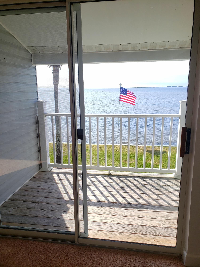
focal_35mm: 26
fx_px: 200
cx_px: 100
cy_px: 134
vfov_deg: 67.3
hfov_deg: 53.1
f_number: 2.4
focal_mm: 4.3
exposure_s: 1/820
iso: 50
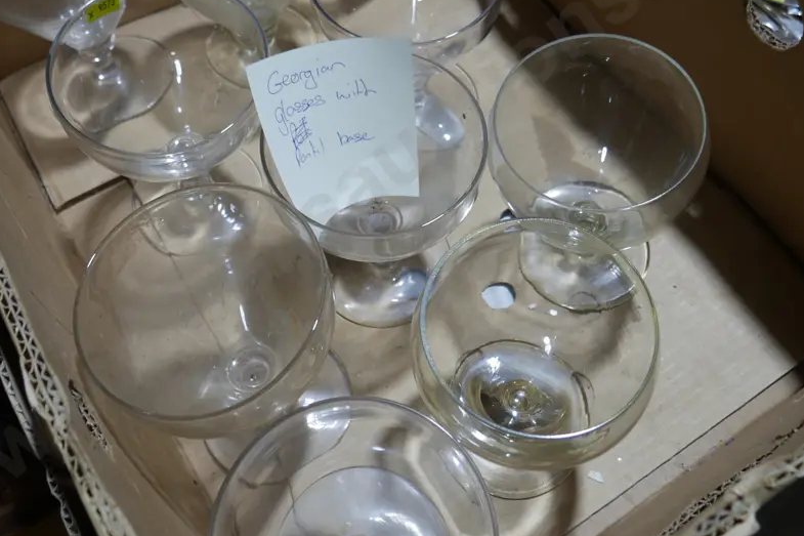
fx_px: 848
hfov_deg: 50.7
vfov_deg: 34.5
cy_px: 152
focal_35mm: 38
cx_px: 410
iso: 200
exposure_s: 1/100
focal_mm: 14
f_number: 3.5
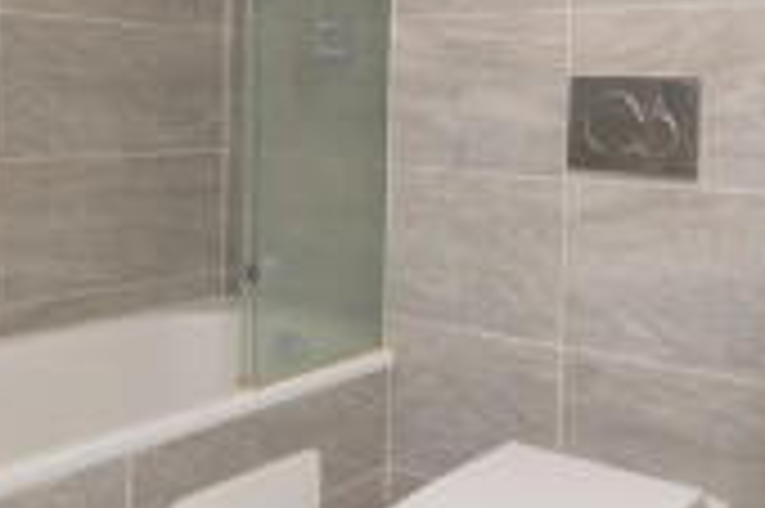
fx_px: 892
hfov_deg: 45.7
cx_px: 508
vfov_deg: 30.8
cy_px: 79
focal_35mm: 42
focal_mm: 10
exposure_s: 1/80
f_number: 4
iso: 400
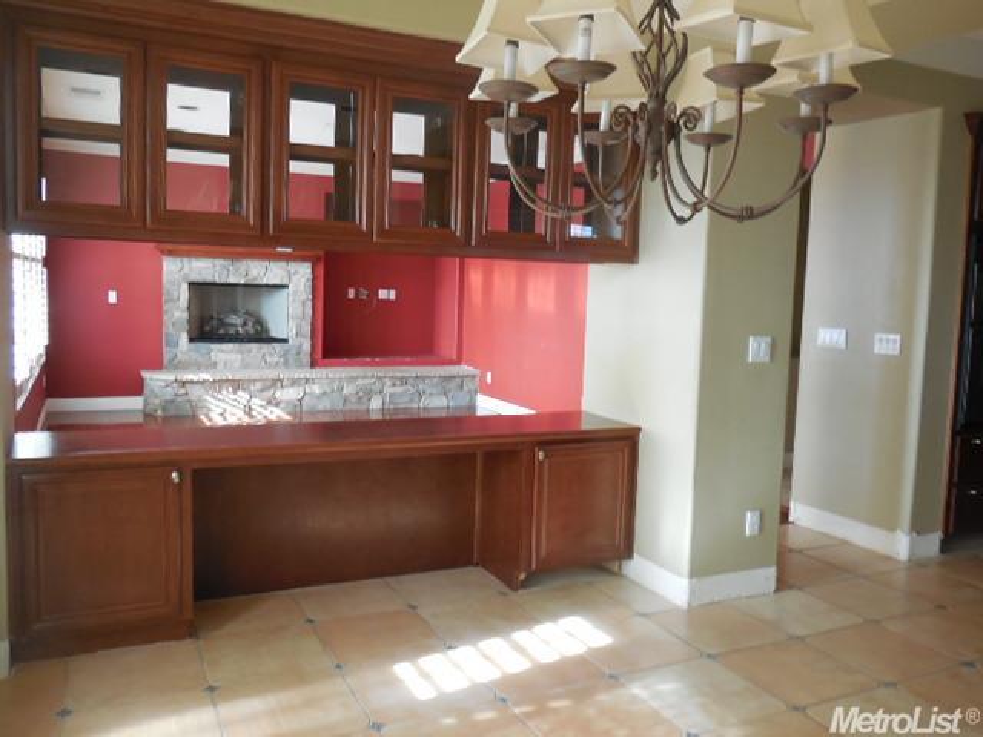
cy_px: 368
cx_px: 492
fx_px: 852
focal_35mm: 30
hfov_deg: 60.0
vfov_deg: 46.8
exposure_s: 1/30
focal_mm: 5.3
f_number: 3.2
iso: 320
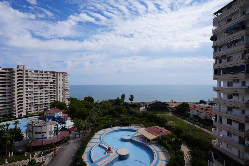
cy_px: 85
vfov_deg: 67.4
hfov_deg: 89.9
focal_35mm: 18
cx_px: 118
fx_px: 124
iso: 100
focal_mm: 17
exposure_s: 1/320
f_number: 10
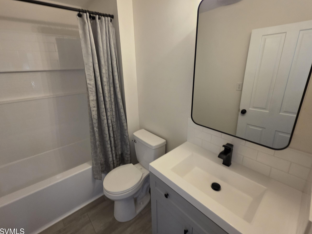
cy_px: 109
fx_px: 135
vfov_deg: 81.6
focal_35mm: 15
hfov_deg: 98.1
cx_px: 149
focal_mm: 2.2
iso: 200
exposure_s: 1/60
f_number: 1.9
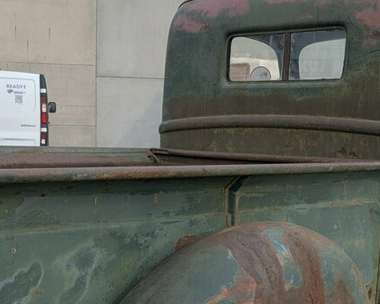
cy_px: 318
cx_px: 153
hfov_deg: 27.8
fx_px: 765
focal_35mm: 68
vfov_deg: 21.5
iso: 40
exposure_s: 1/764
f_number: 1.89
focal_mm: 5.43
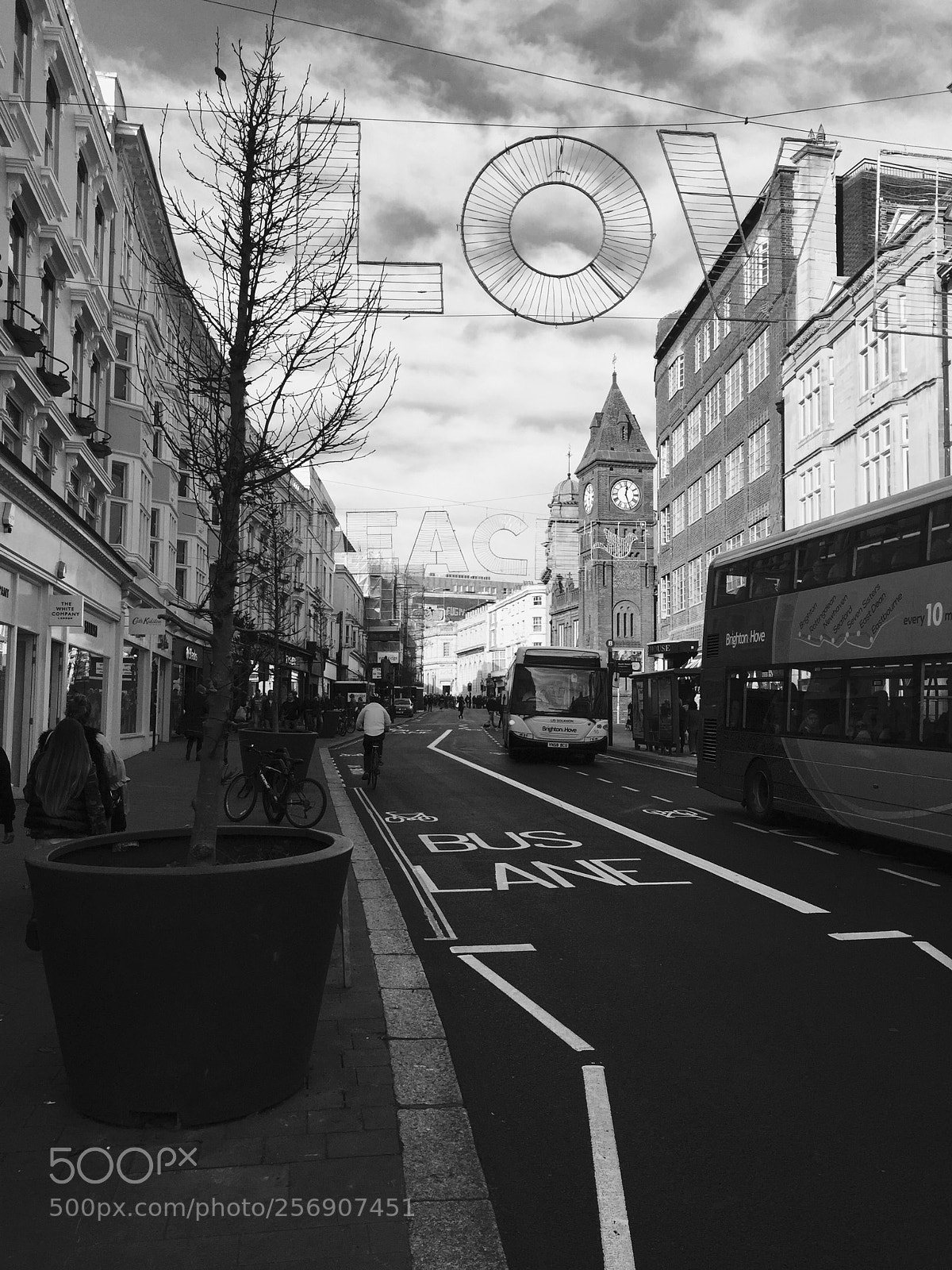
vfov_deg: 61.7
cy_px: 635
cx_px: 476
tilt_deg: +5.5
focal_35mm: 29
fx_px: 1063
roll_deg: +0.0
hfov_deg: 48.2
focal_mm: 4.15
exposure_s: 1/1799
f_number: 2.2
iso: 32
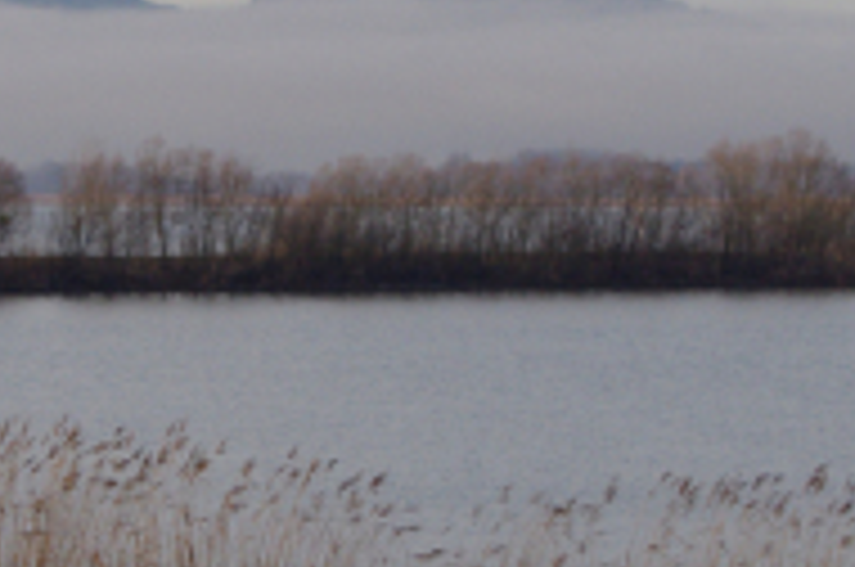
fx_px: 3367
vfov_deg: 9.6
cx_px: 234
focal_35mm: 142
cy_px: 428
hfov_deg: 14.4
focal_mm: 30
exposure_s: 1/1000
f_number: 8
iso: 800
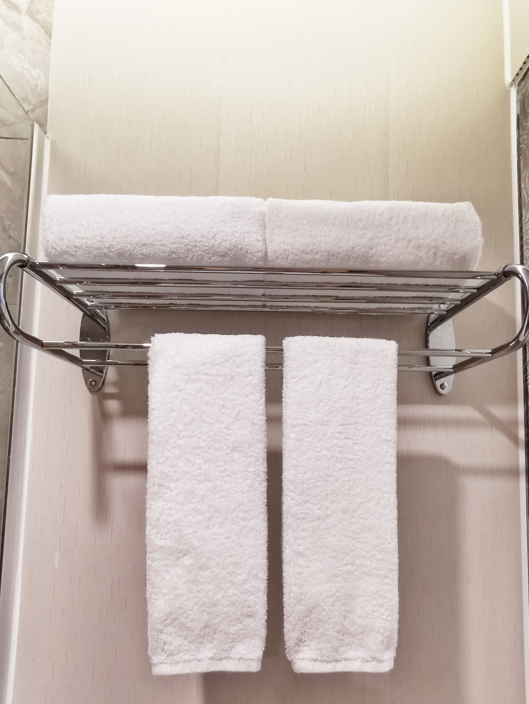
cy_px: 420
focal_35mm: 20
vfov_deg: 80.8
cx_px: 279
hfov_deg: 65.9
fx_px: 407
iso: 100
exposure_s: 1/27.6
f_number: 2.2
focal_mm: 2.35
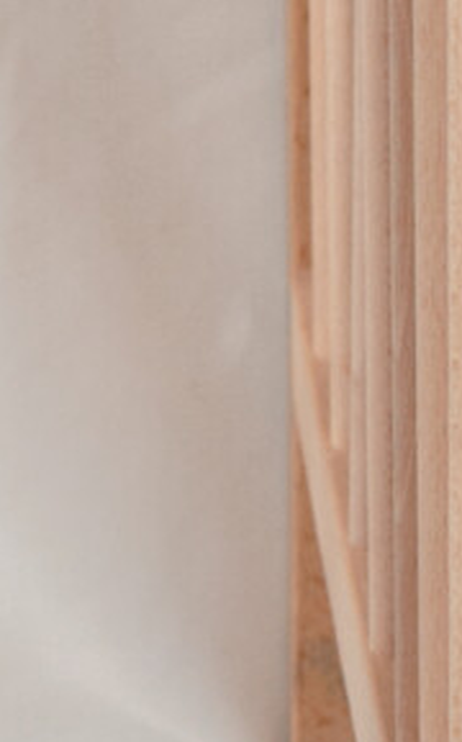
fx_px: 7654
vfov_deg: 5.5
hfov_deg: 3.4
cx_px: -529
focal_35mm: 379
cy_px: 45
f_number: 7.1
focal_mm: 50
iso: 400
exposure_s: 1/125
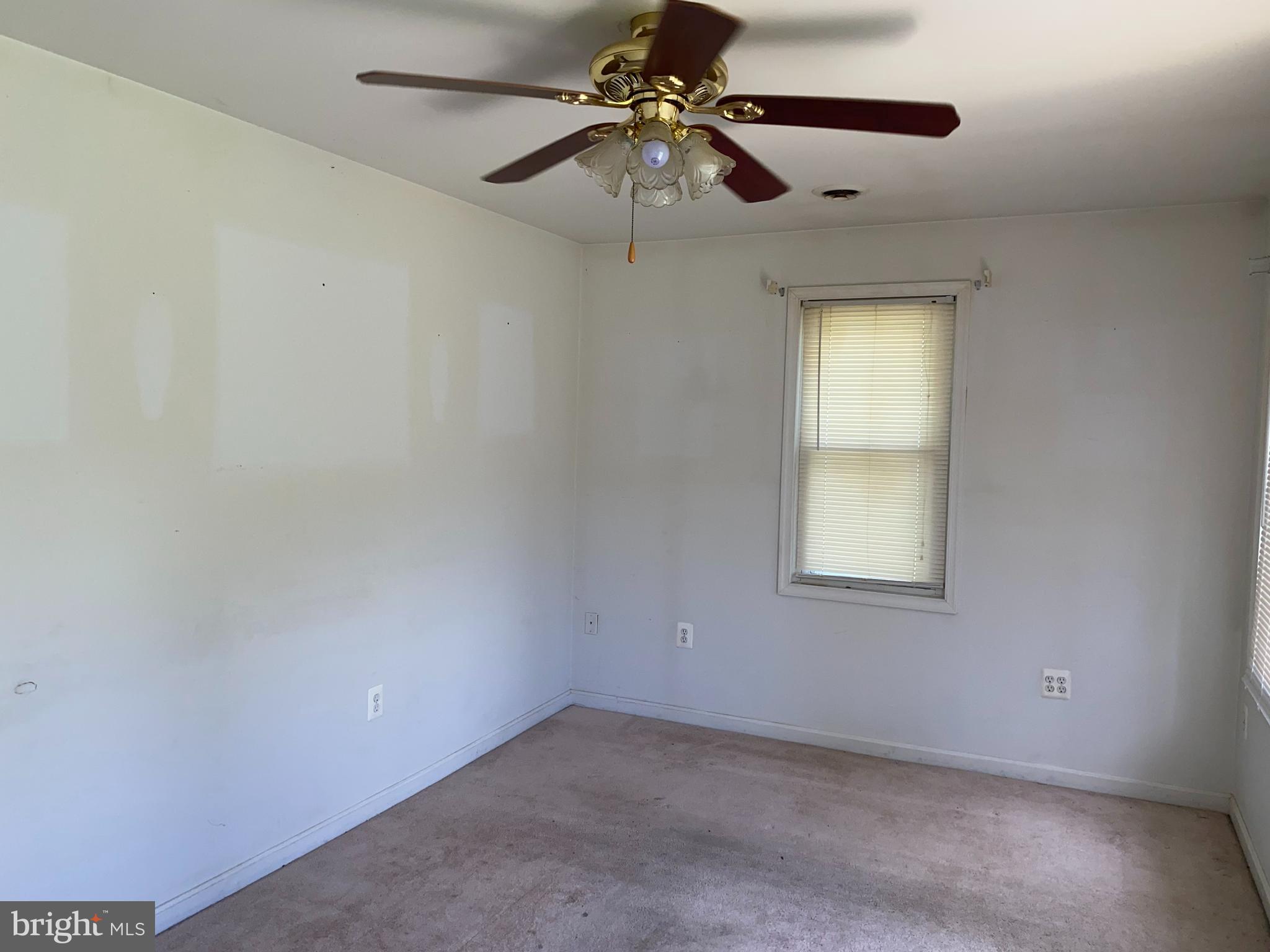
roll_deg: -0.9
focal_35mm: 26
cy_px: 476
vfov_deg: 53.1
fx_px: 954
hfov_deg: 67.3
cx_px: 635
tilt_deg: -4.0
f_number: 1.8
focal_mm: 4.25
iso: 32
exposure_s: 1/375
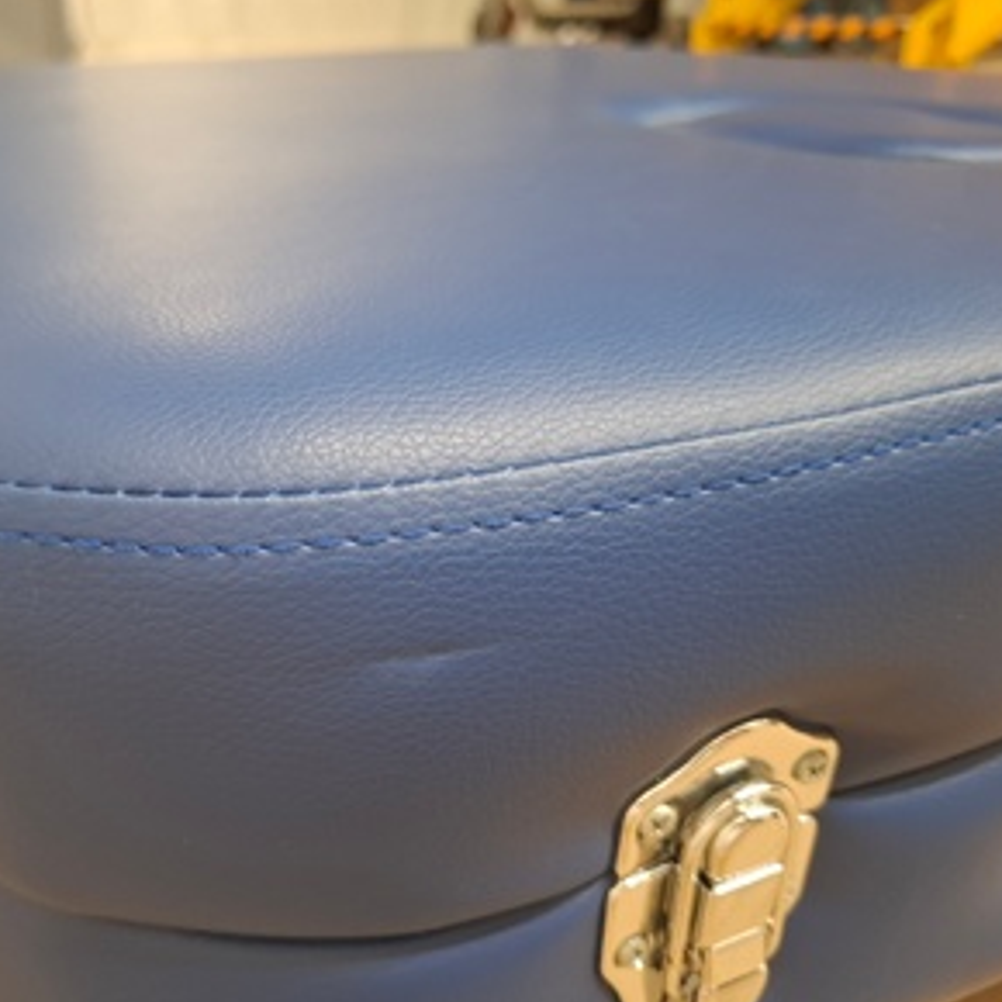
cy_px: 498
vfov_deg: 57.3
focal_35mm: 28
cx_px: 404
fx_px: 917
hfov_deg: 56.9
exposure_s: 1/33
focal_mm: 5.54
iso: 400
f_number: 1.8
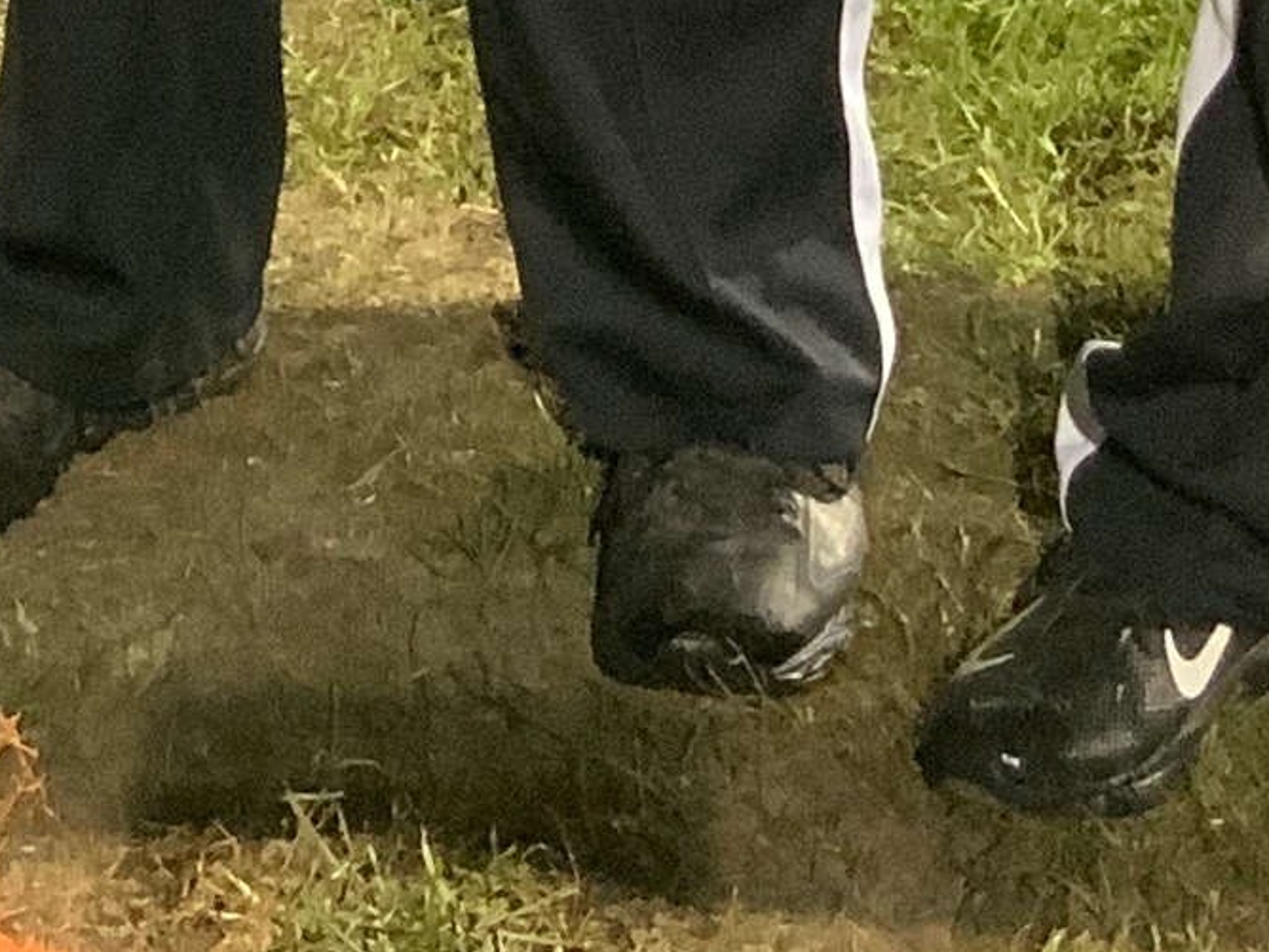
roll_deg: -2.2
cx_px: 40
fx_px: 6415
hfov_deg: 11.2
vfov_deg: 7.6
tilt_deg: -8.0
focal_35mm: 175
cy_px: -1674
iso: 200
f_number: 1.8
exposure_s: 1/40
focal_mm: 3
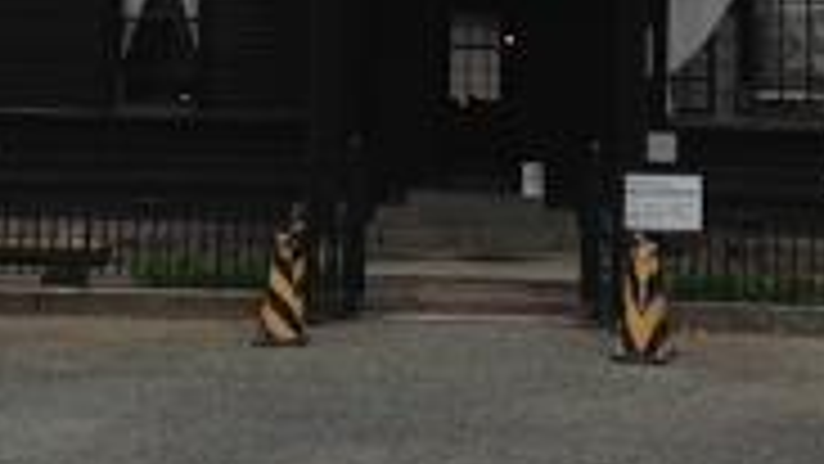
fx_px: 1923
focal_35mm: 88
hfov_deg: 24.2
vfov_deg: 13.3
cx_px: 419
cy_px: -122
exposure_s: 1/1153
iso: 50
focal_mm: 4.13
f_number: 2.4
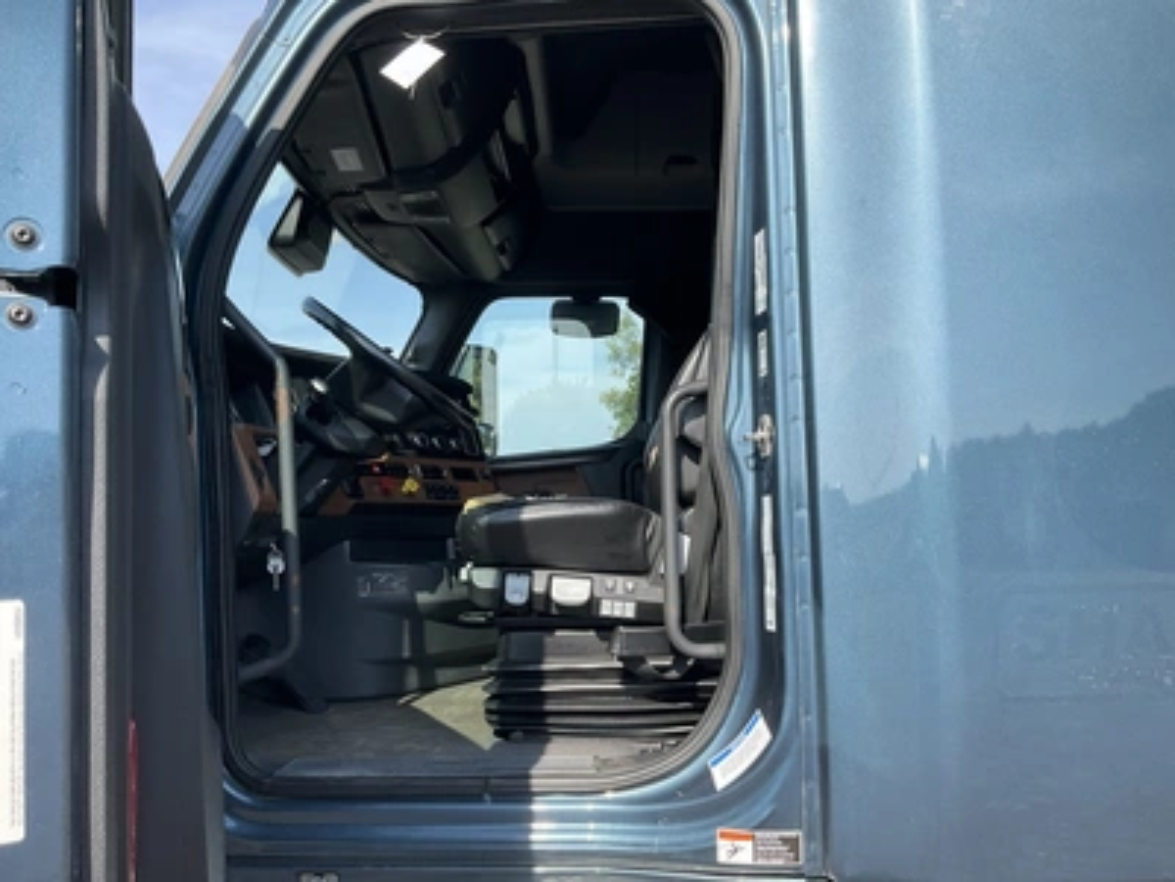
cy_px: 441
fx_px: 984
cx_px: 588
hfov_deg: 61.7
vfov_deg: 48.2
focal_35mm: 29
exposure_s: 1/781
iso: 25
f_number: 1.8
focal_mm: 3
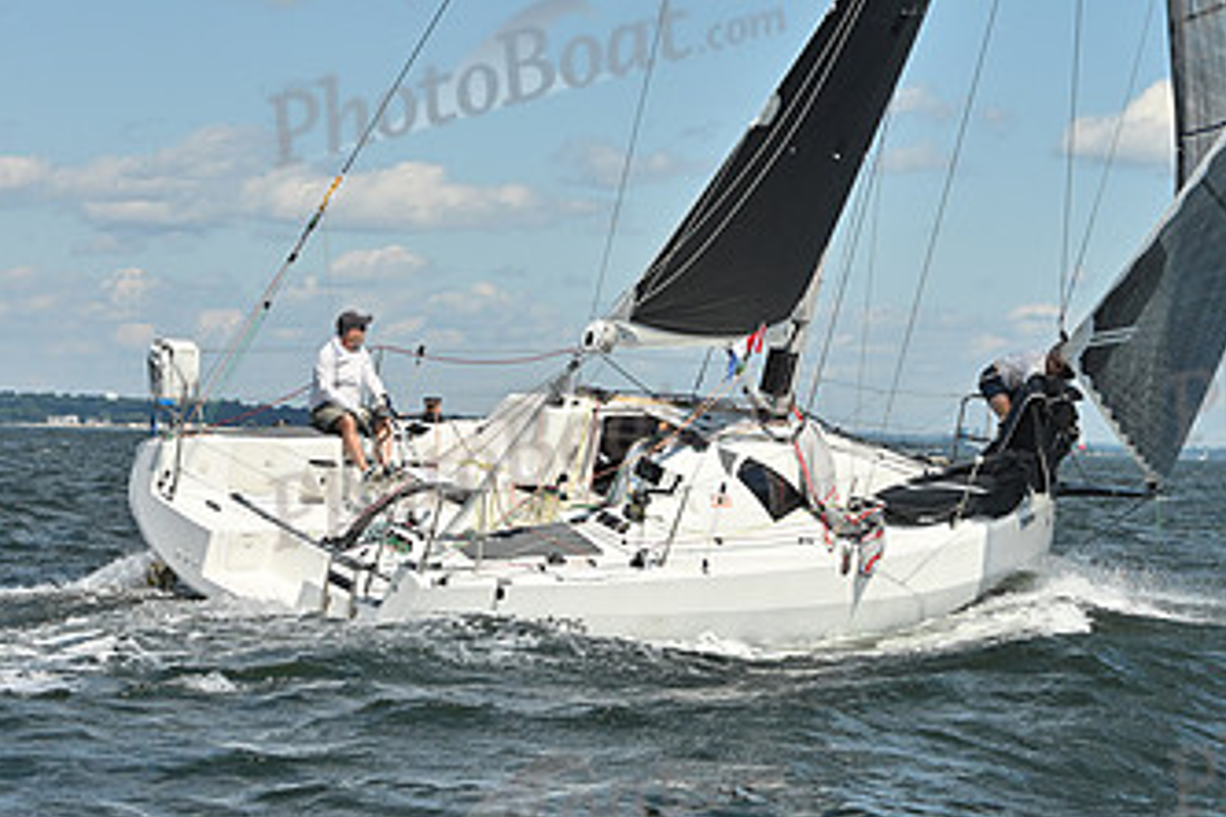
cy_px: 212
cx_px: 979
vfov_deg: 11.2
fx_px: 4154
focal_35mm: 122
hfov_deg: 16.7
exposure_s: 1/1250
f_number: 8
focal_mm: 70
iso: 250
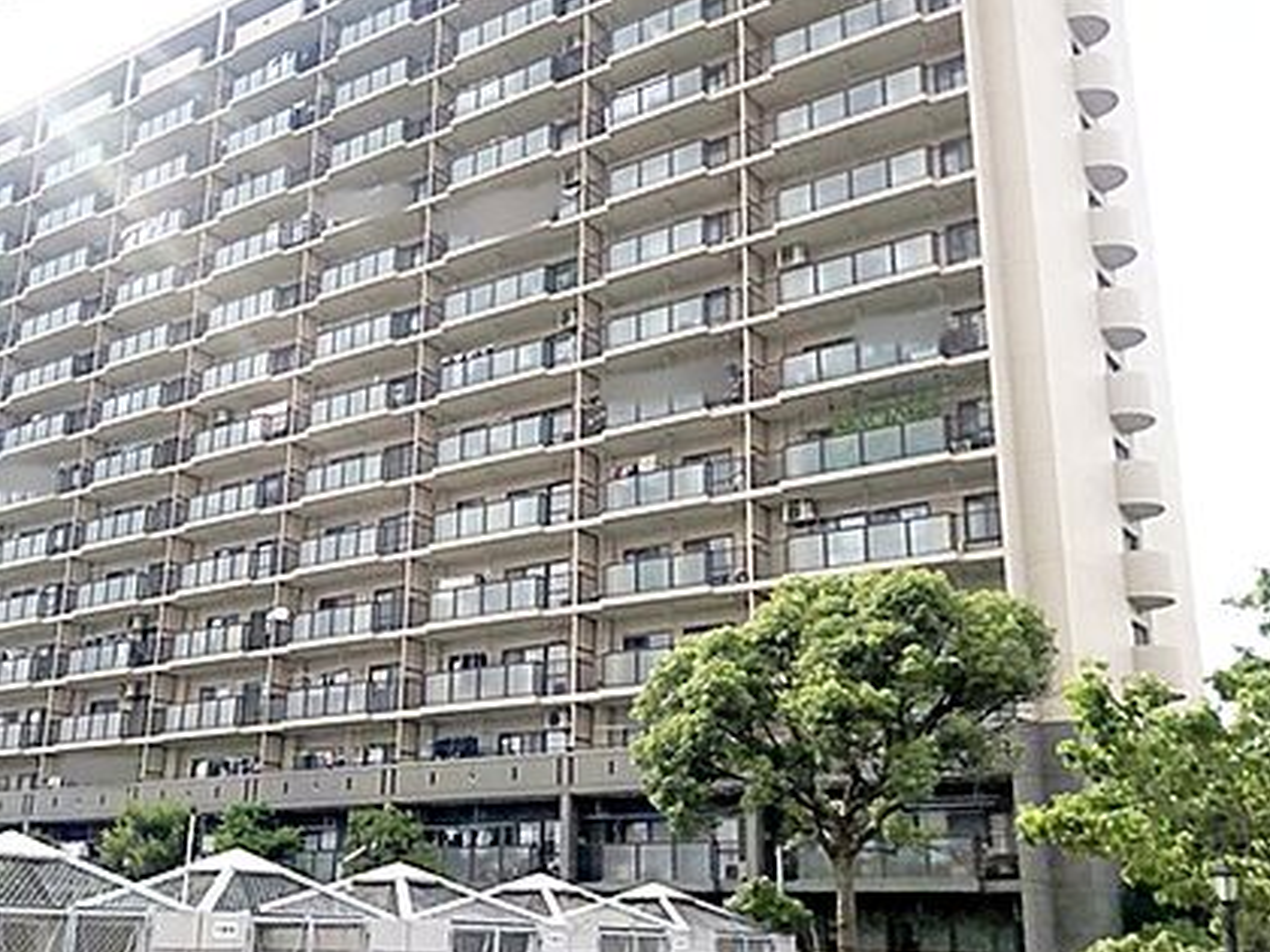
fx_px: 1468
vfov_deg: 35.9
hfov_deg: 46.3
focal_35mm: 40
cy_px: 432
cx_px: 469
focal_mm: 4
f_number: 1.8
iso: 20
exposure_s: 1/3745
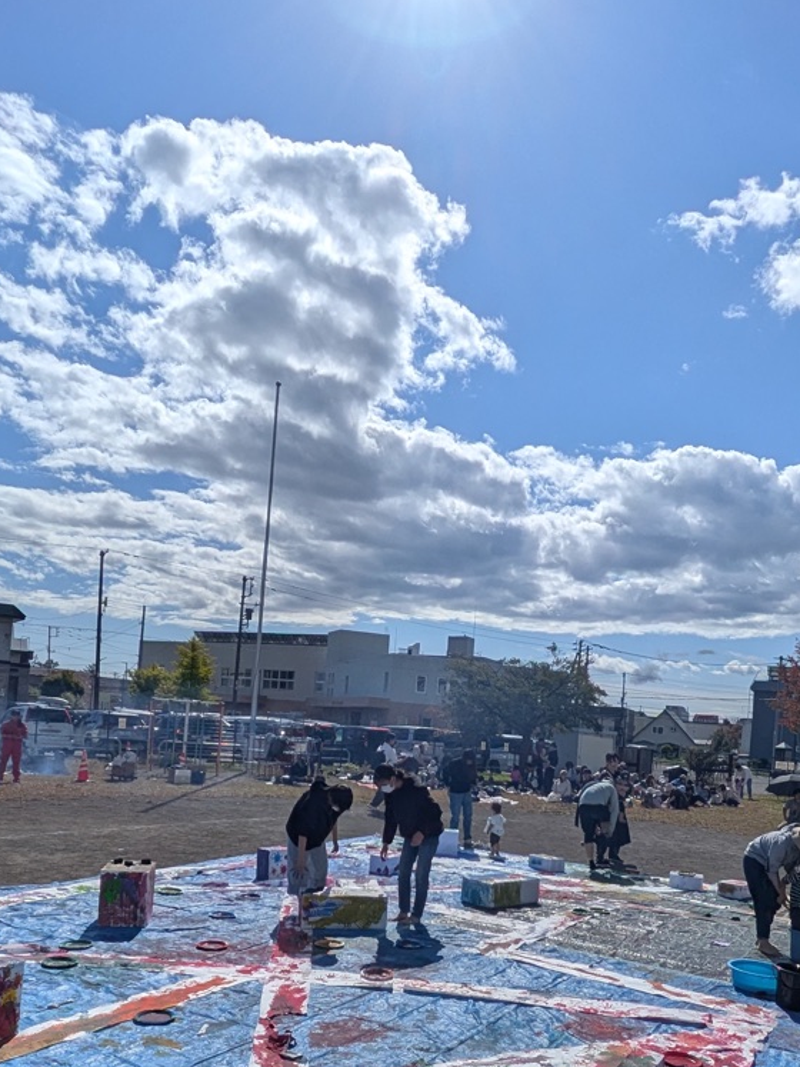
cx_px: 429
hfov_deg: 46.8
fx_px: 925
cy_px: 723
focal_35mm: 30
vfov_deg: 58.4
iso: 51
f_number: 2.2
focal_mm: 1.83
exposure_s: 1/8000
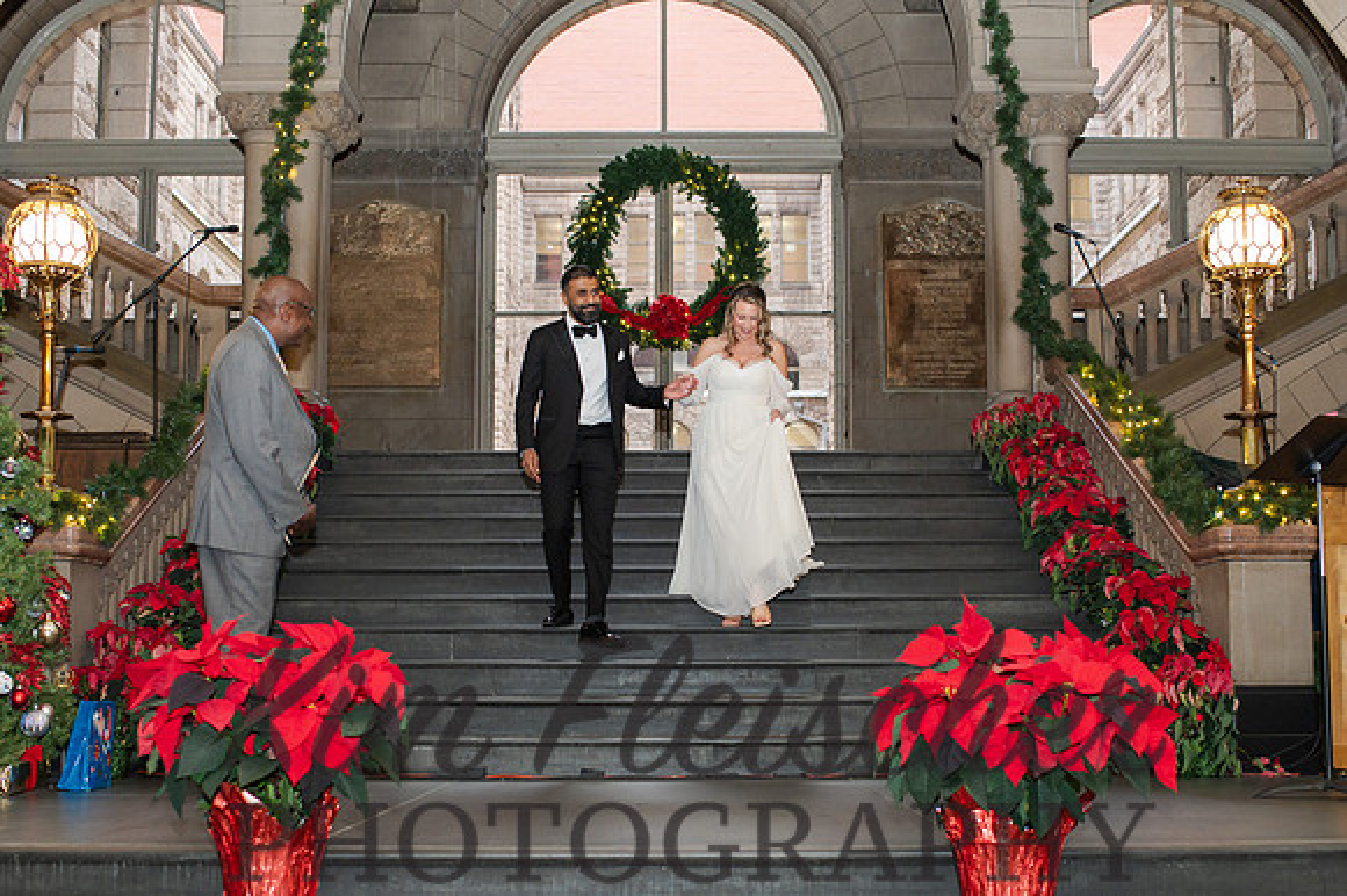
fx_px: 1685
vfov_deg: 29.7
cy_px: 531
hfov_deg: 43.6
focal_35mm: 45
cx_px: 683
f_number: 3.5
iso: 1000
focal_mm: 35
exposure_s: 1/200
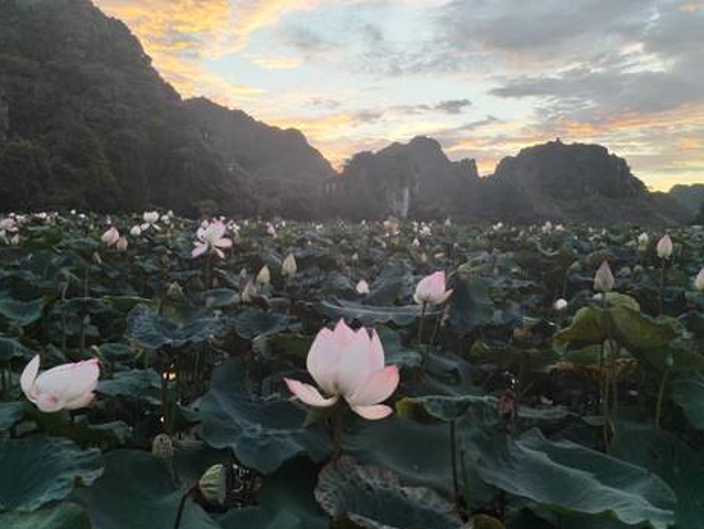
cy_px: 262
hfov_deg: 65.3
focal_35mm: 27
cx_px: 347
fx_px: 549
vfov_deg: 51.4
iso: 148
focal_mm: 4.75
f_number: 1.8
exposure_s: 1/50
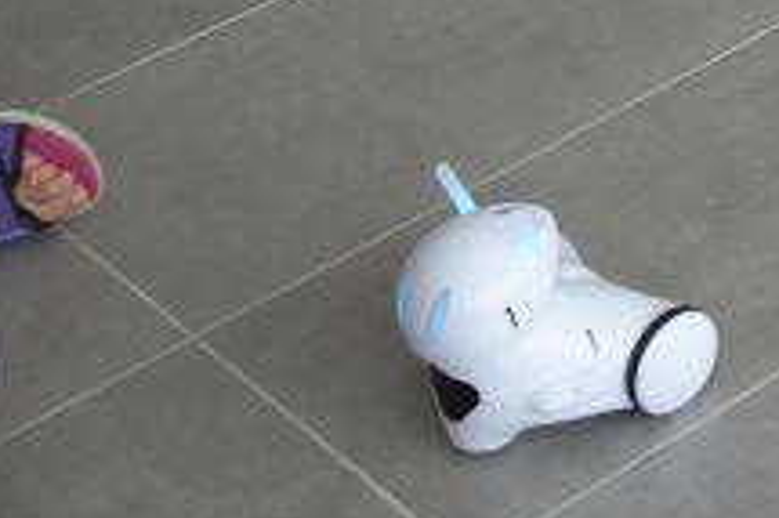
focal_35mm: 149
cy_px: -230
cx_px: 1083
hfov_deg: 13.2
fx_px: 3222
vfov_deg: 9.0
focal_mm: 18.21
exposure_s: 1/100
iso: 125
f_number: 2.8
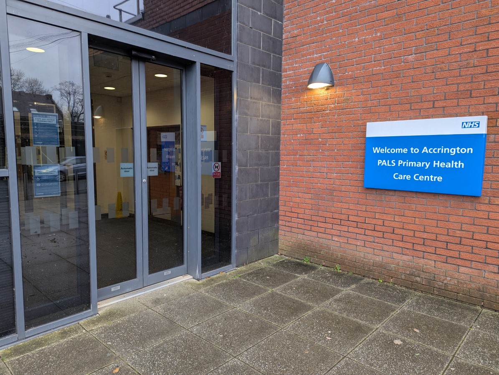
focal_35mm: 24
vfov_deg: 56.9
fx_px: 346
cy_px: 188
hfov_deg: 71.5
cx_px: 250
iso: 52
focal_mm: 6.81
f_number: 1.85
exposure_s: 1/50
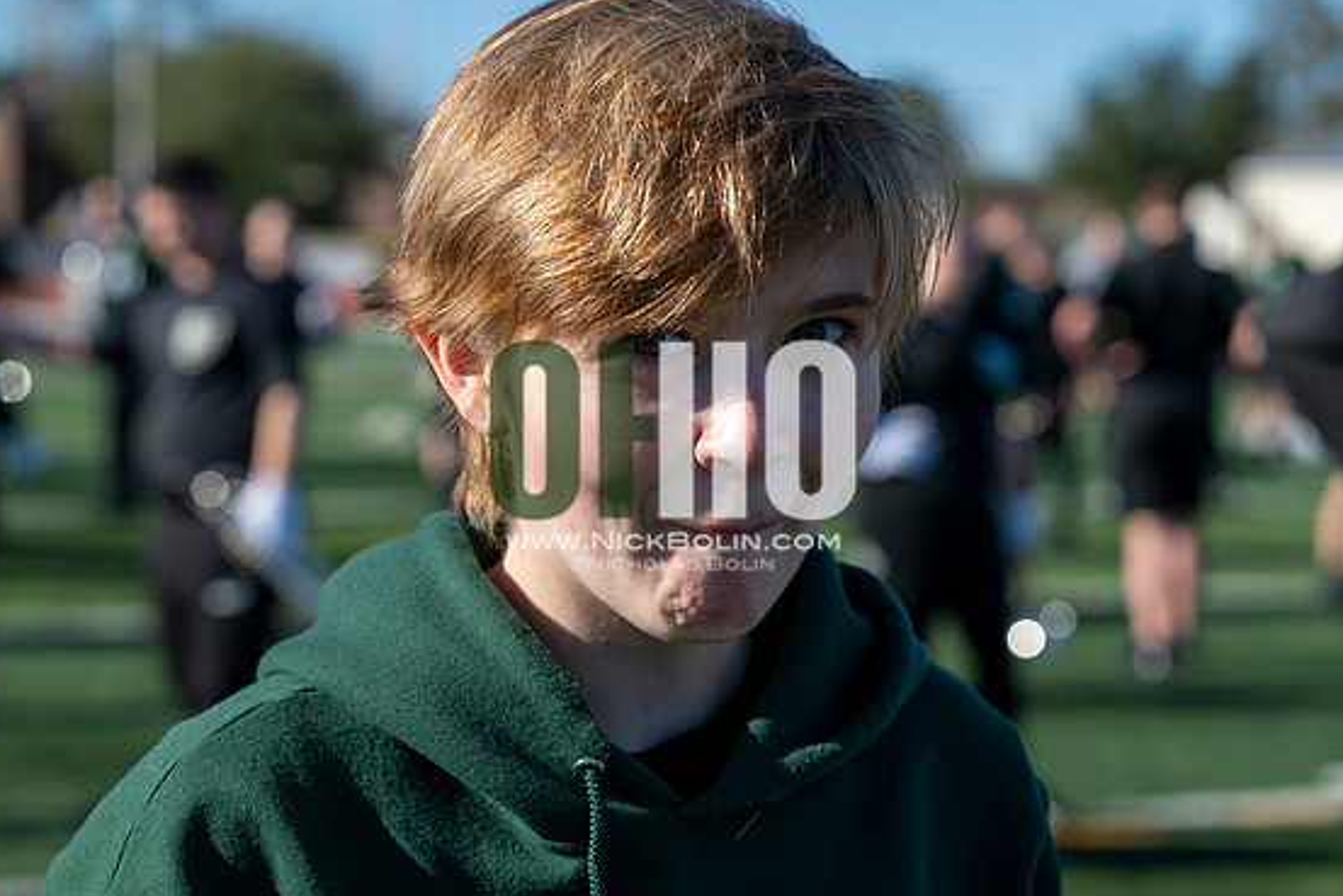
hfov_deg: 23.6
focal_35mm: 86
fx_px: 3209
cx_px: 673
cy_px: 455
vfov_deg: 15.9
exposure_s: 1/2000
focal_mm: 82
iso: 250
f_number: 5
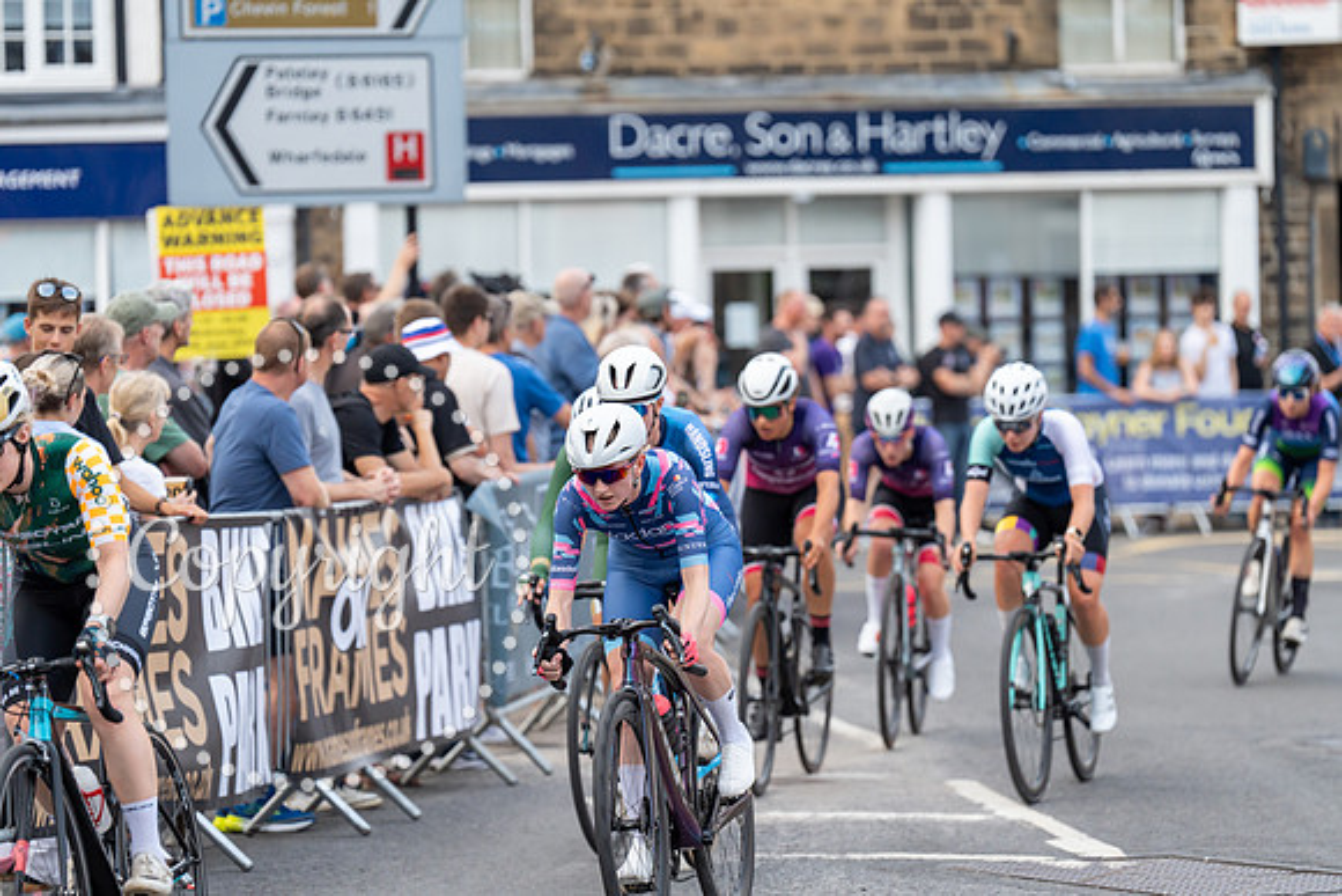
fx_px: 6115
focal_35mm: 164
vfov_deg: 8.4
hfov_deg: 12.5
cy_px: 448
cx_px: 671
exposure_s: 1/1000
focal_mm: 164
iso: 500
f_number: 3.2
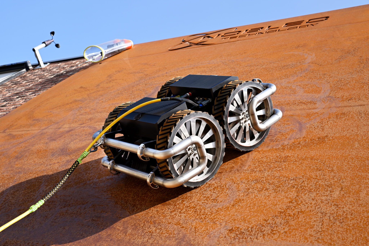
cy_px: 123
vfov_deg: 27.0
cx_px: 184
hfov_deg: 39.6
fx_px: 512
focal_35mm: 50
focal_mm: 50
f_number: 10
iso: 100
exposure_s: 1/100
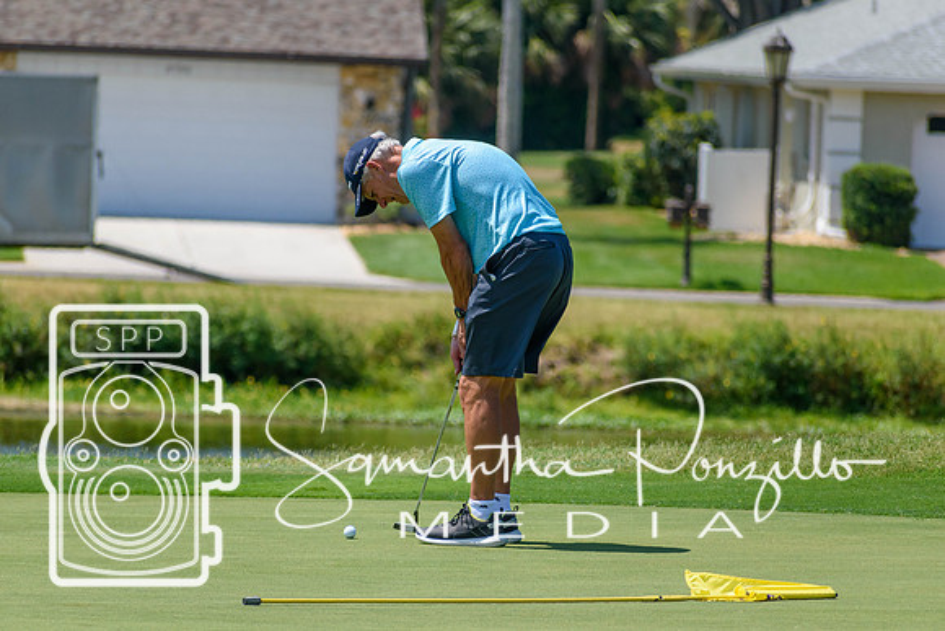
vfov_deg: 3.3
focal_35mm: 420
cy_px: 316
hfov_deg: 4.9
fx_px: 11027
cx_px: 472
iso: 400
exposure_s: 1/2000
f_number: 6.3
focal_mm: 280
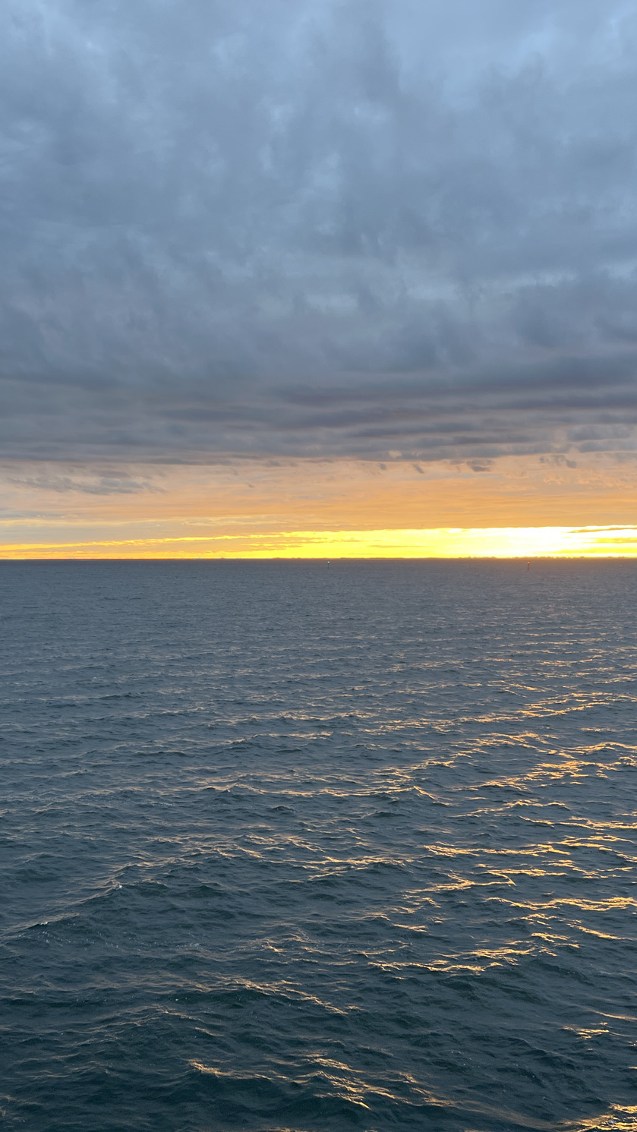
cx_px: 205
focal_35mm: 38
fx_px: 1141
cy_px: 568
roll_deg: +0.9
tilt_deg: -0.9
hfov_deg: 30.9
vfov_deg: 52.8
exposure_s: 1/151
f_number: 1.5
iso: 50
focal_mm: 5.7
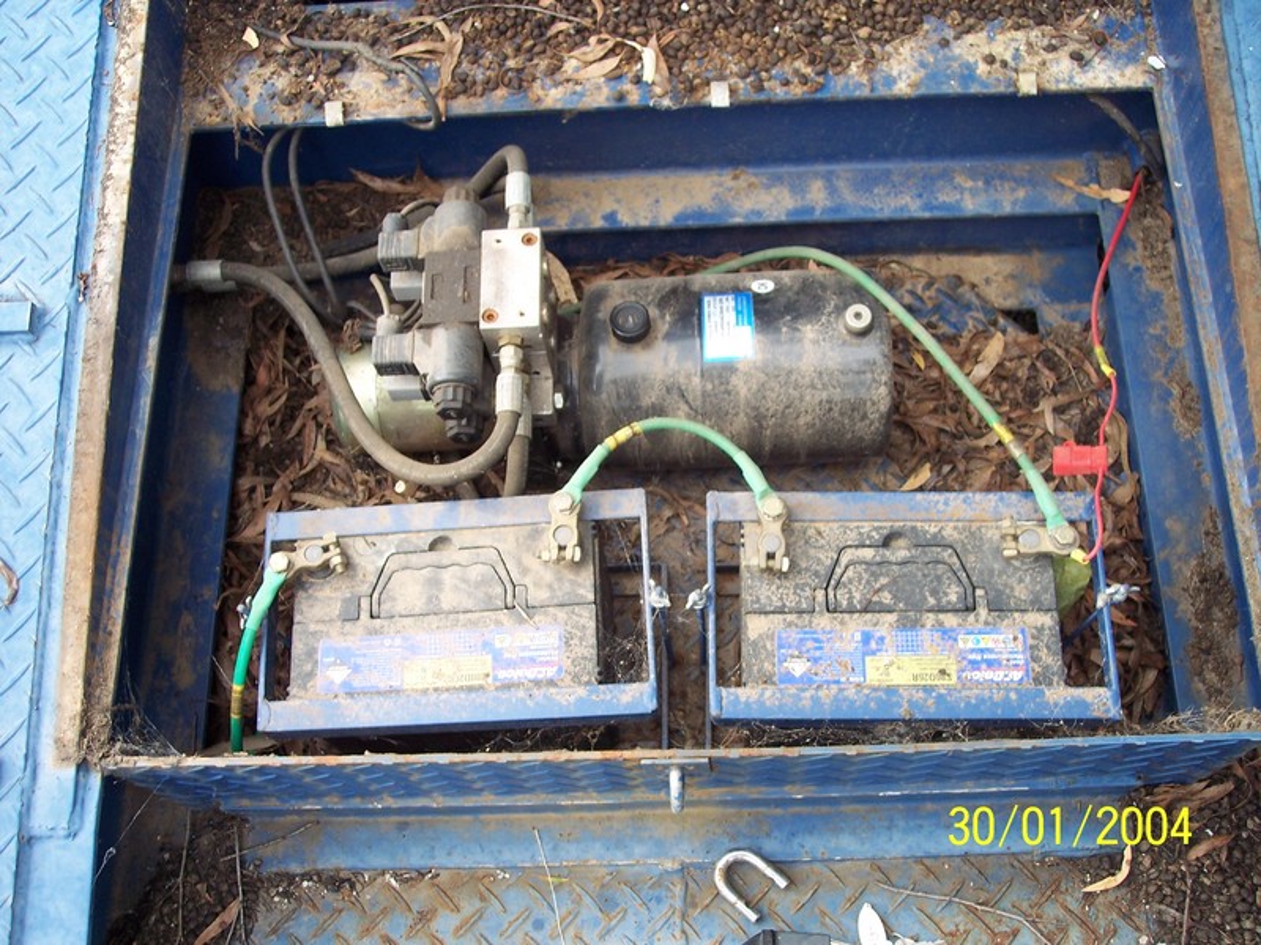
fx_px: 1421
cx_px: 630
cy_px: 472
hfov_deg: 47.9
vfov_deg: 36.8
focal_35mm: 39
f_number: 3.4
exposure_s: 1/60
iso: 100
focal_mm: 8
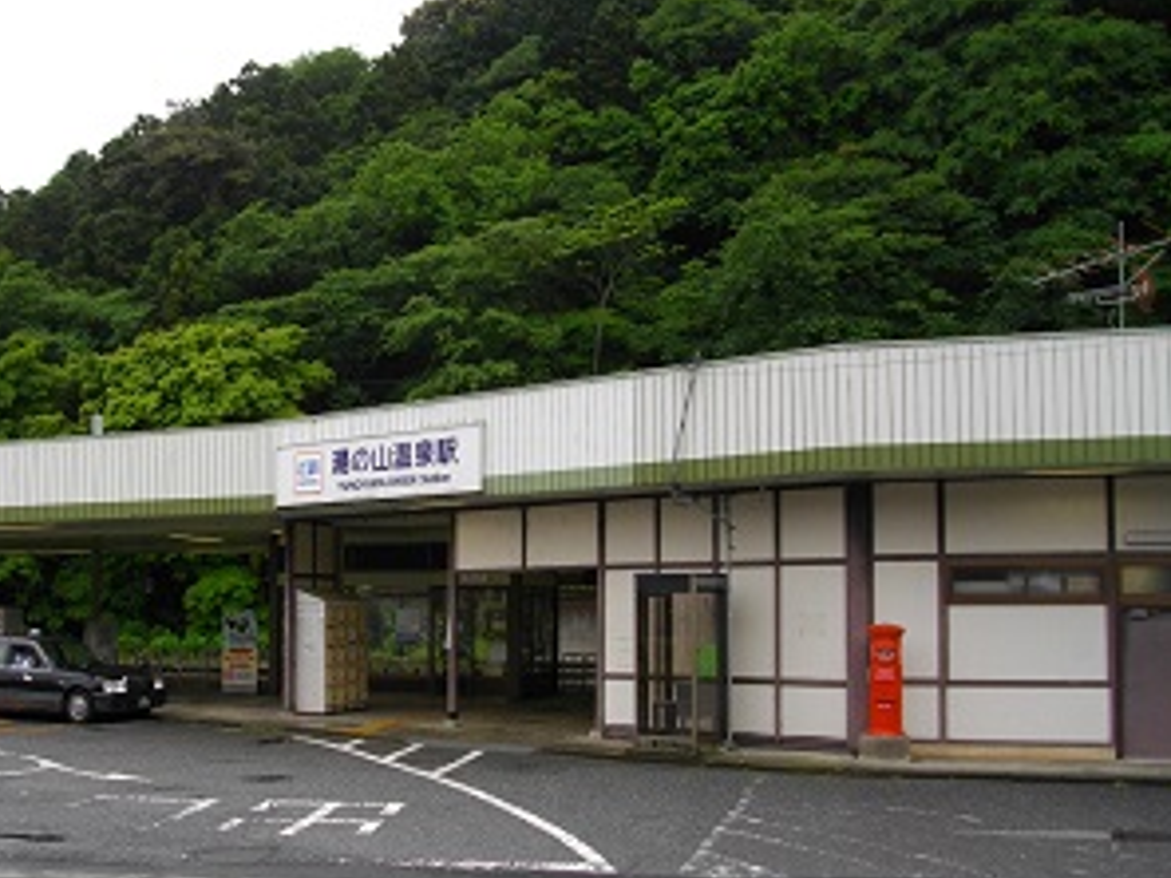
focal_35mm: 42
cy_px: 498
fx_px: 1421
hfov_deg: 44.3
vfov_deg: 34.3
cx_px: 413
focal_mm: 5.7
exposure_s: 1/200
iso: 100
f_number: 2.9
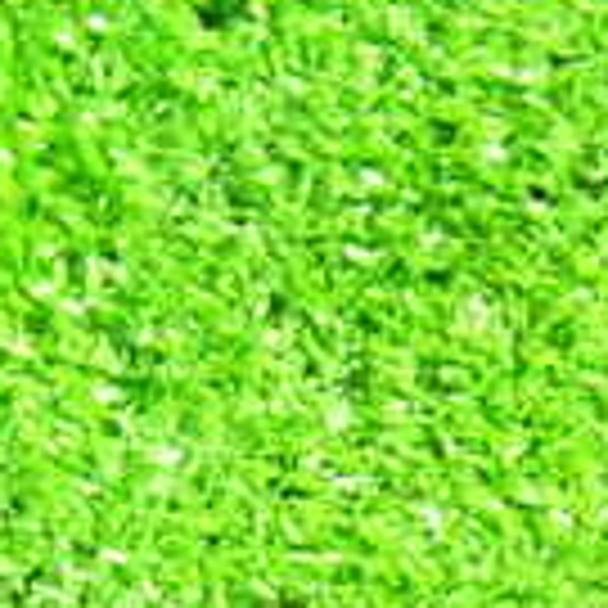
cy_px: 838
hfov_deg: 10.9
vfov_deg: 11.4
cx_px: -540
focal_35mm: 149
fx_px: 2961
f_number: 2.7
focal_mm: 6.83
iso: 1000
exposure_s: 1/10
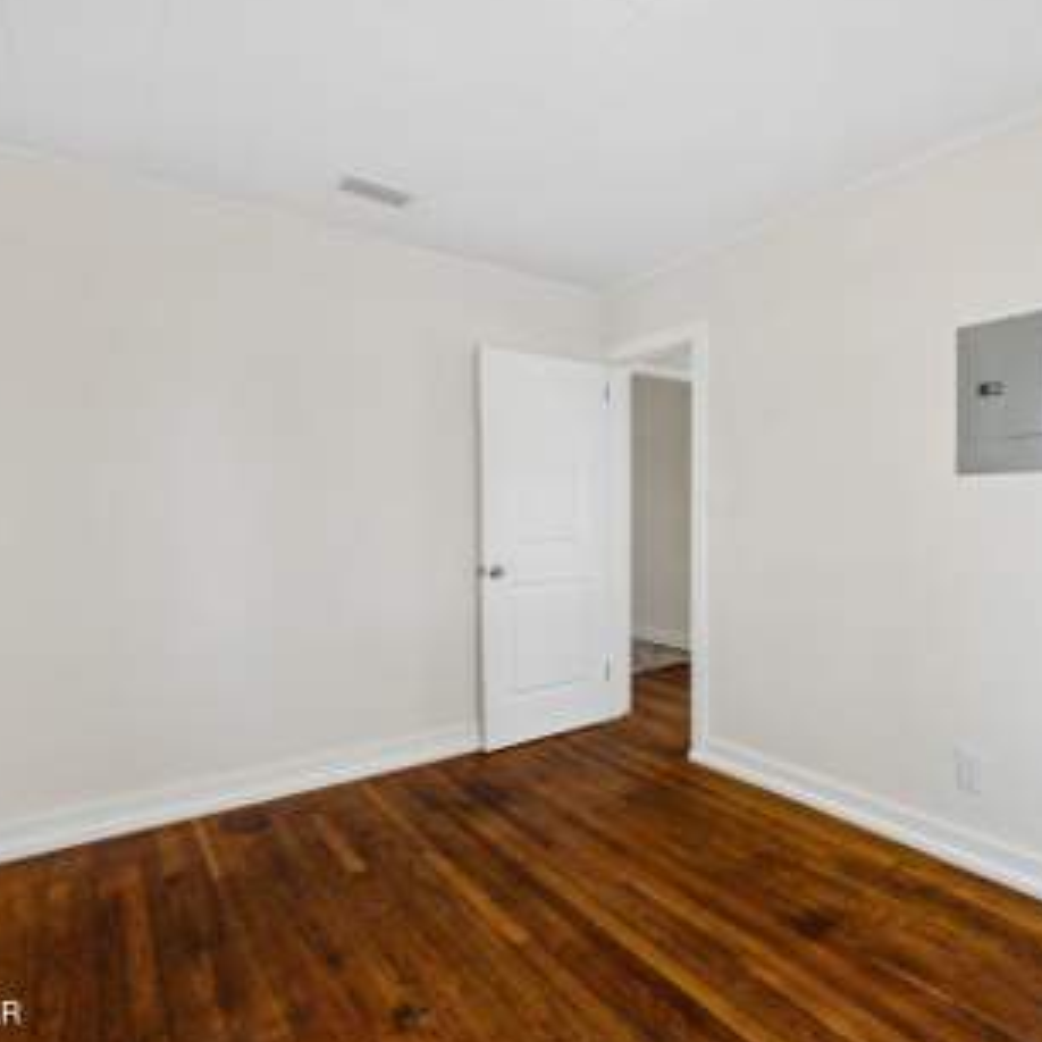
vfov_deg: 74.8
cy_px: 516
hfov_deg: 73.5
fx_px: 681
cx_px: 654
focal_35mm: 20
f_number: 9
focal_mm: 15
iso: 500
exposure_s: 1/15
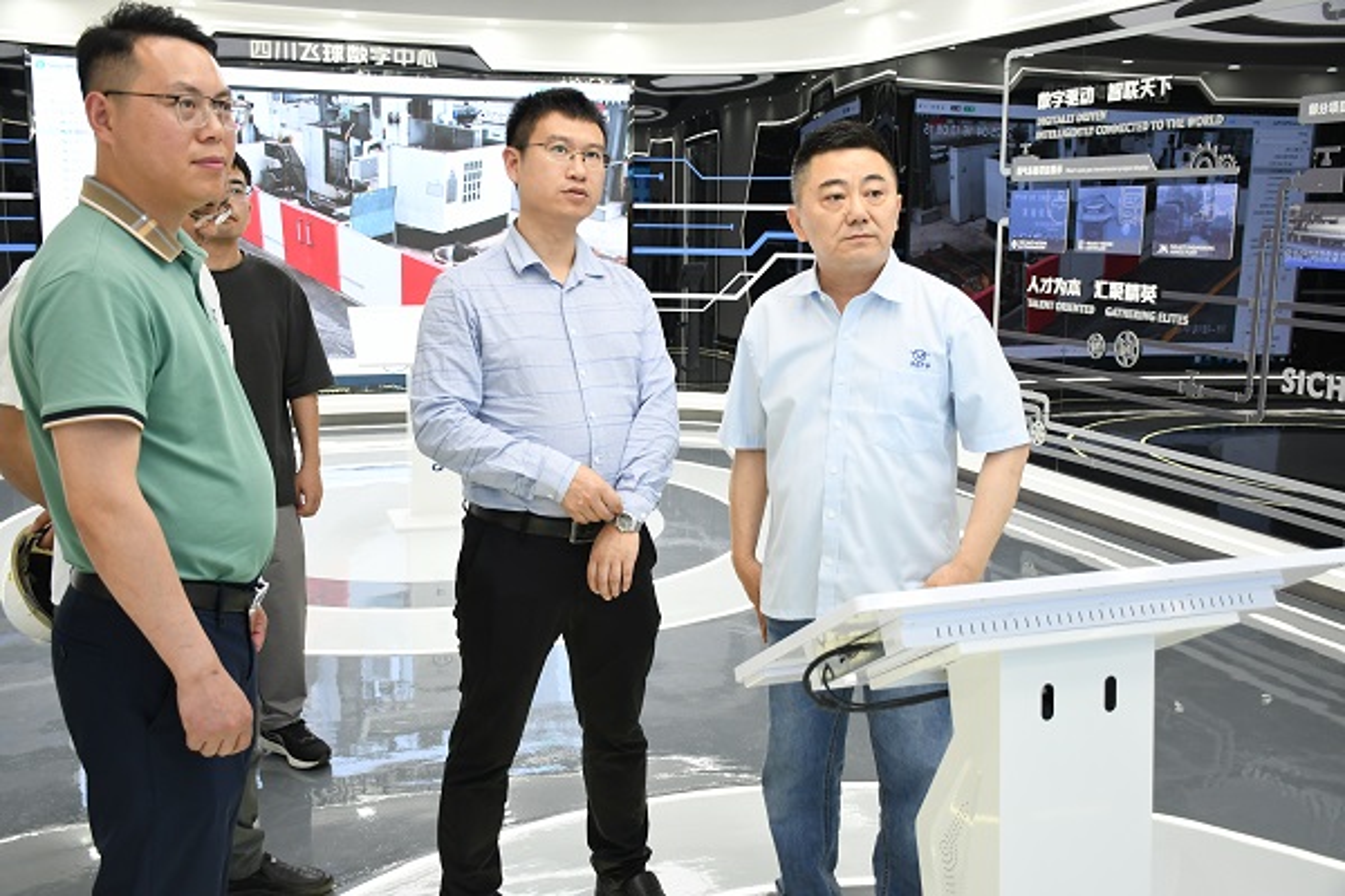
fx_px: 1270
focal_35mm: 34
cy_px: 448
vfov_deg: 38.9
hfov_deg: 55.8
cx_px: 672
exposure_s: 1/125
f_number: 3.8
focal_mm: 23
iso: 1000
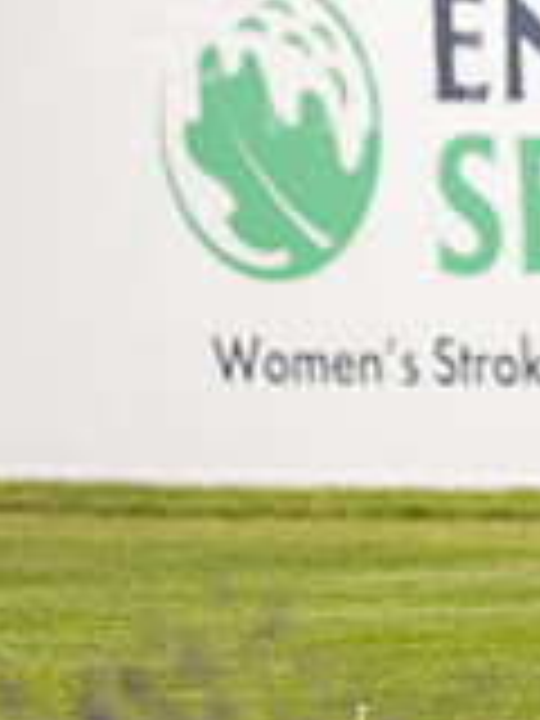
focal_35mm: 812
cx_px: 662
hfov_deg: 1.8
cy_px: -108
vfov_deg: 2.4
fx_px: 16889
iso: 500
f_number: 4
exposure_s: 1/1250
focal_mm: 300
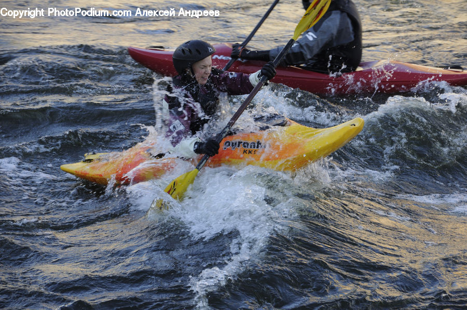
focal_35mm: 180
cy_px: 155
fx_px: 2332
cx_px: 234
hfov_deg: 11.4
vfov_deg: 7.6
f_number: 8
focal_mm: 120
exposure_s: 1/200
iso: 320
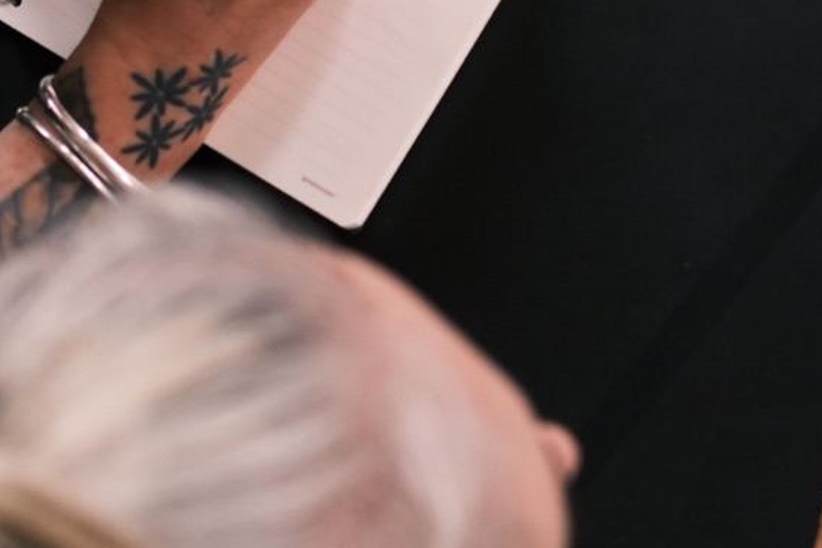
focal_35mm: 189
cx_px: 488
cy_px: 149
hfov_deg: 10.9
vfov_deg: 7.3
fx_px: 4315
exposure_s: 1/125
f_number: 2
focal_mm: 35
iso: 640
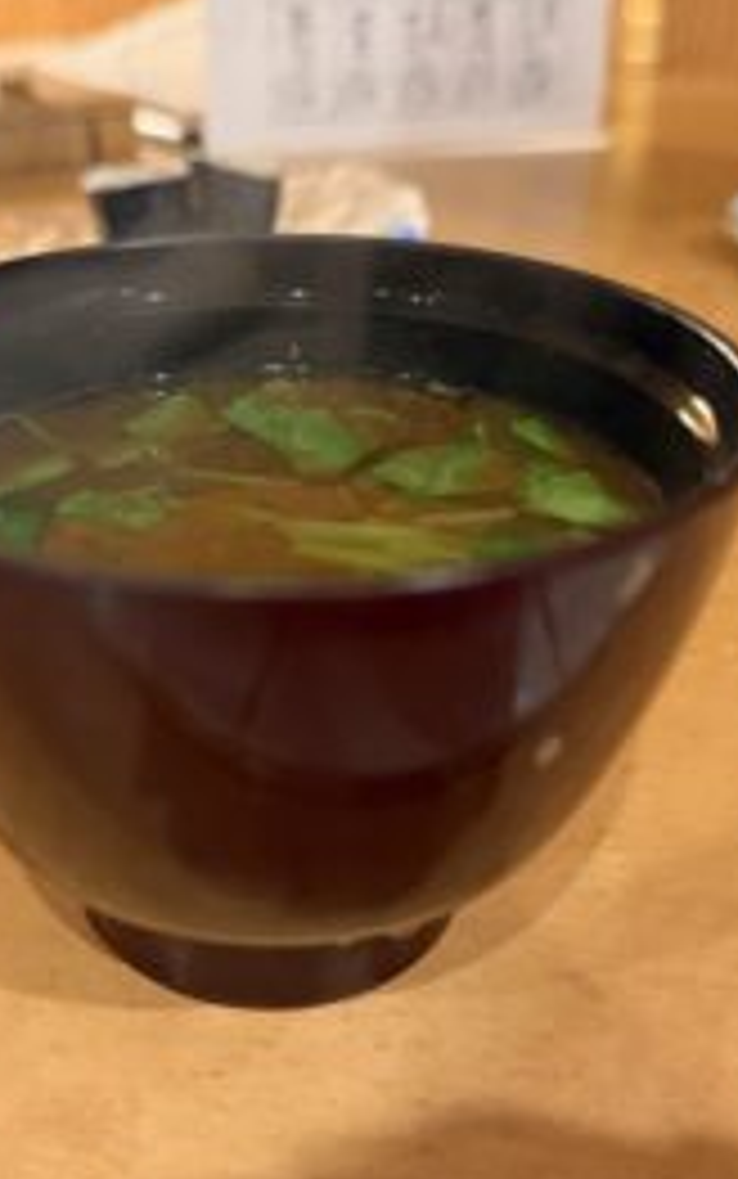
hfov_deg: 36.0
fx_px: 1125
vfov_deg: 55.3
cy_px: 590
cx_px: 248
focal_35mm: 35
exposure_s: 1/40
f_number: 1.78
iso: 800
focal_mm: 6.76
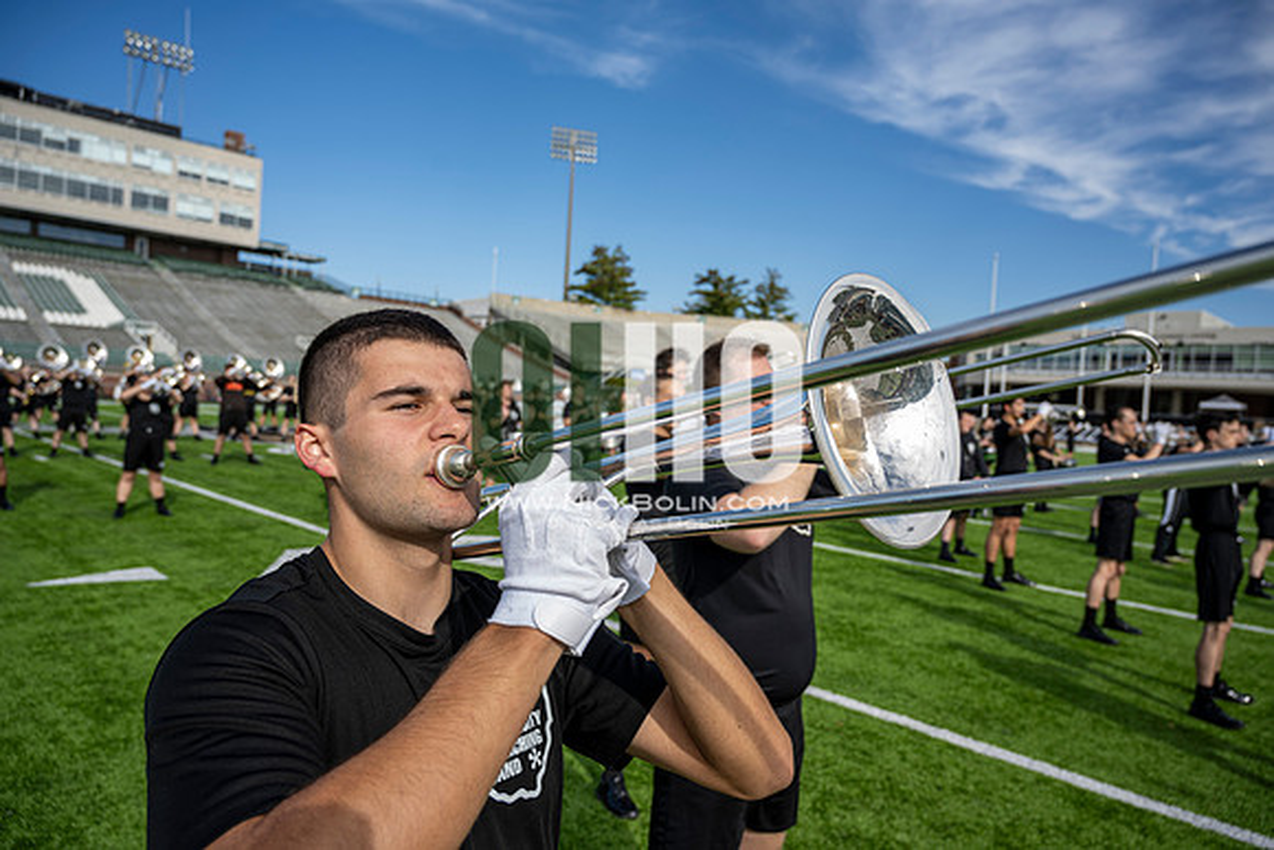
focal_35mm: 24
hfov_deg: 73.7
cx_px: 637
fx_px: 849
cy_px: 425
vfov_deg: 53.2
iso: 40
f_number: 4.5
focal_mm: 24
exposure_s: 1/250
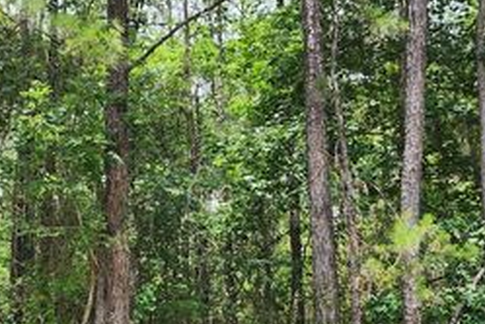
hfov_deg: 39.9
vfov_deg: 27.8
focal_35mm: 48
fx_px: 647
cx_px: 117
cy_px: 235
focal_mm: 5.54
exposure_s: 1/455
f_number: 1.8
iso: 25
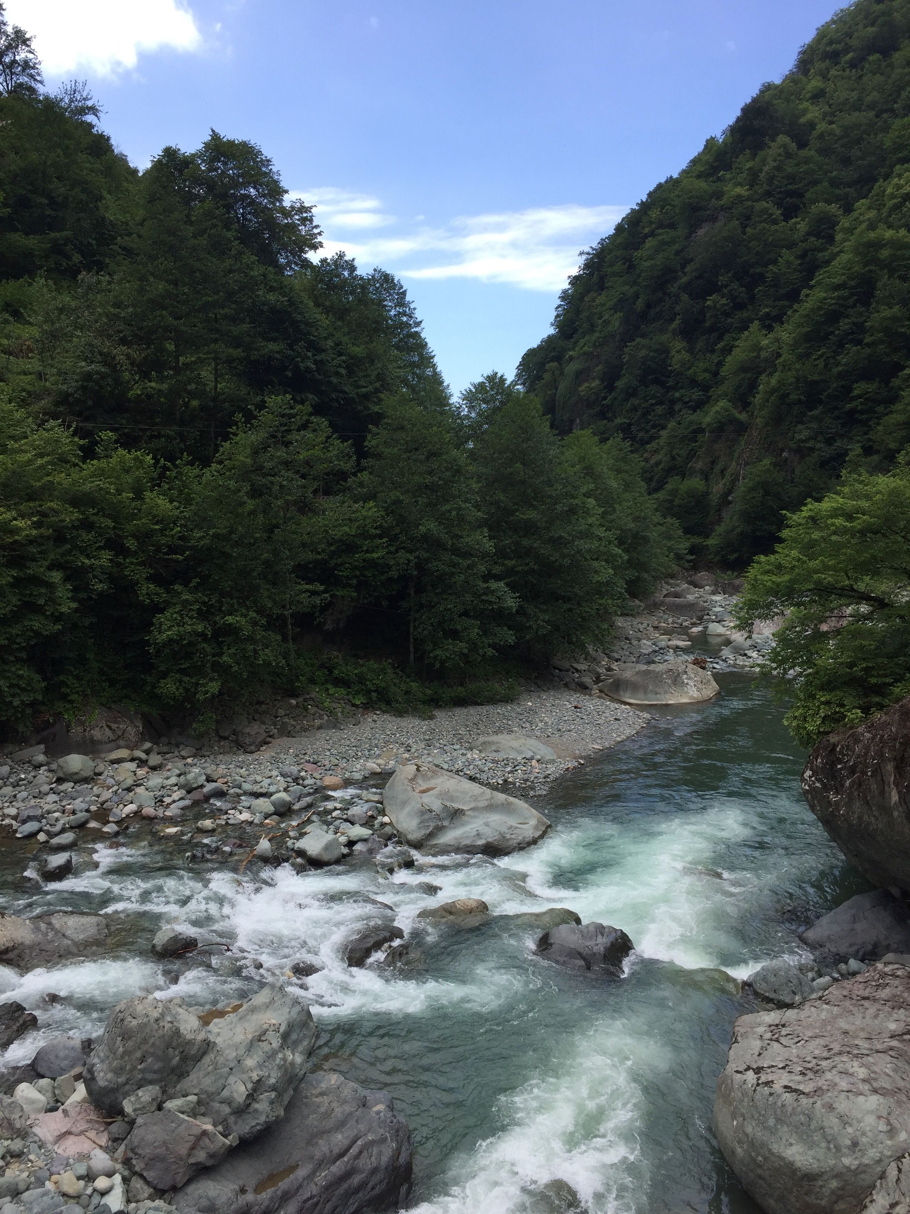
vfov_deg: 61.7
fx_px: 1016
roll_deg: +0.7
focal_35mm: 29
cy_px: 607
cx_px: 455
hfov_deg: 48.2
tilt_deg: -6.1
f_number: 2.2
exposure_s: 1/860
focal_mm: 4.15
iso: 32
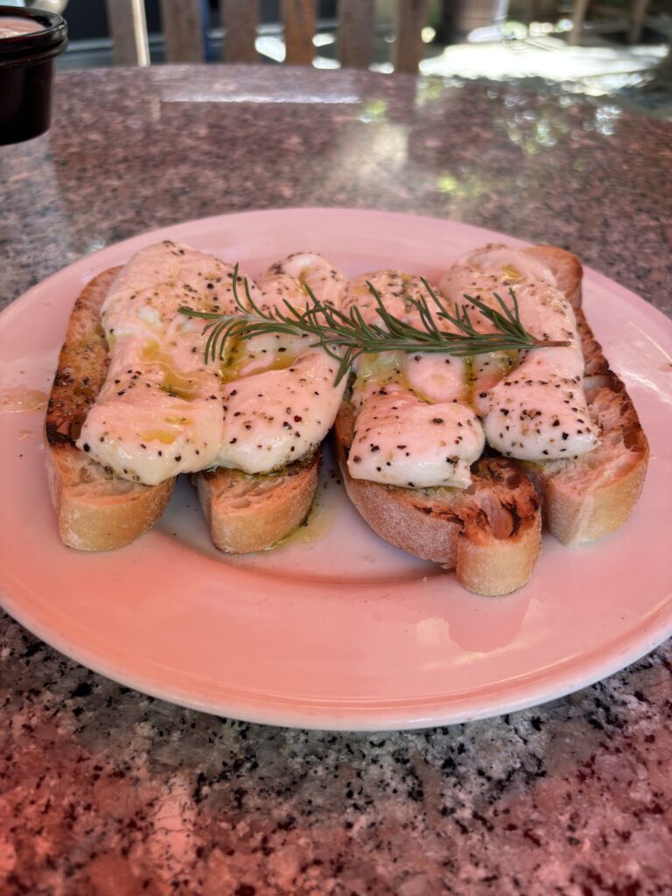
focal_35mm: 26
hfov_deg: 53.1
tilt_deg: -39.9
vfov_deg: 67.3
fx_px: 673
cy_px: 448
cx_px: 336
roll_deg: -1.7
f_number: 1.6
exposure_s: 1/121
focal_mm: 5.96
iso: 64
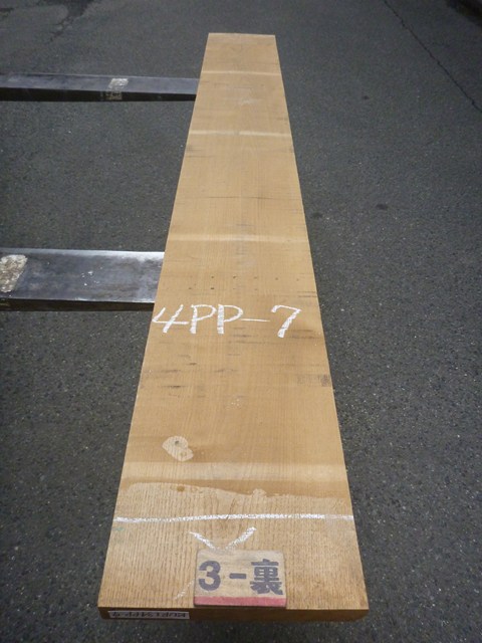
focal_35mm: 28
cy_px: 322
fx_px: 520
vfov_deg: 63.4
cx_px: 241
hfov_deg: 49.7
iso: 400
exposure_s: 1/640
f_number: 3.3
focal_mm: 4.9
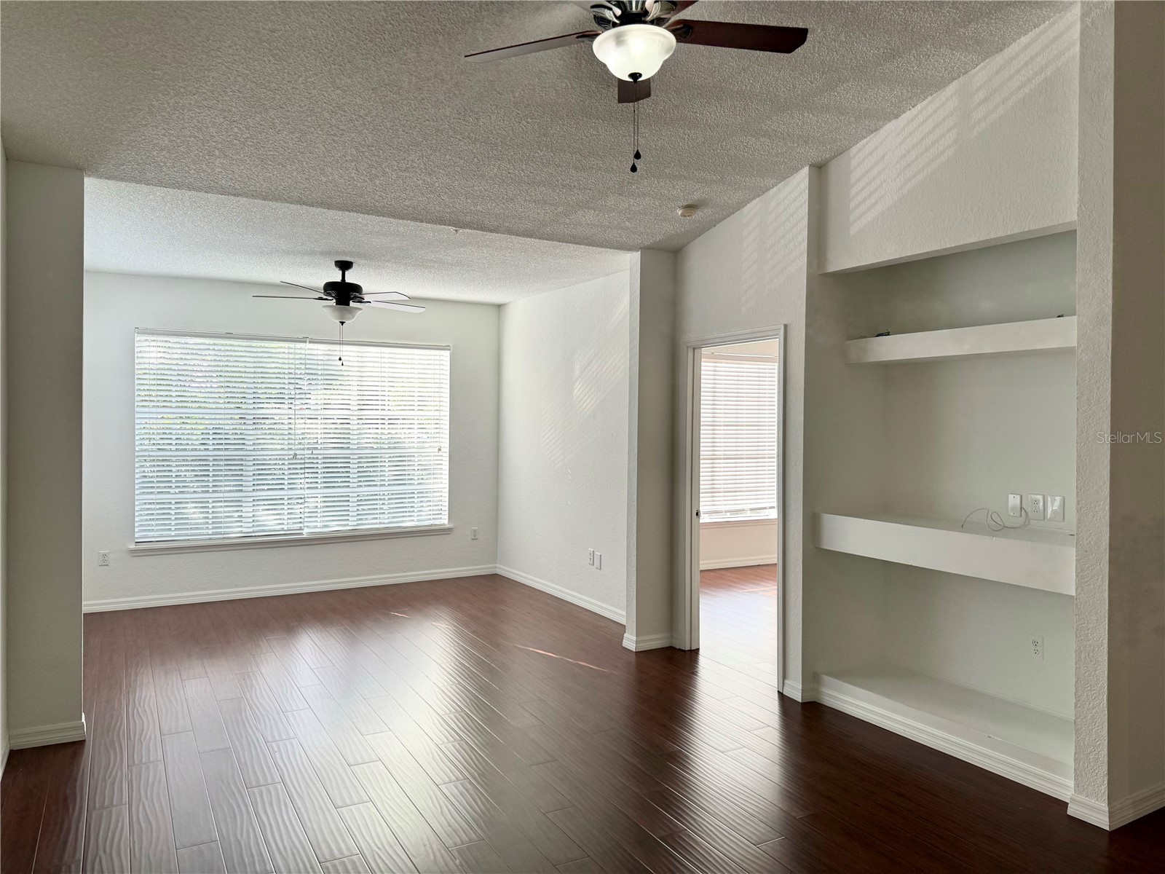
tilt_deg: +0.5
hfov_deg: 71.6
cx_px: 582
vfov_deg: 56.8
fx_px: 808
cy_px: 437
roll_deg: +0.3
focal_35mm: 24
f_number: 1.78
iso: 80
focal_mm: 6.86
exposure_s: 1/402
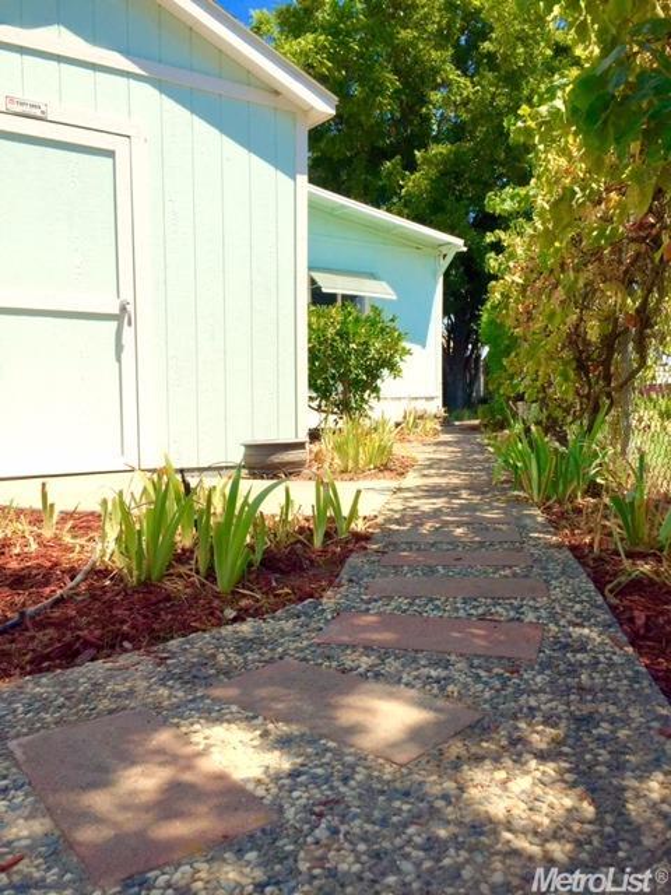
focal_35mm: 29
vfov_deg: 61.7
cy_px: 448
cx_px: 336
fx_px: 750
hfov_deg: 48.2
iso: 32
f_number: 2.2
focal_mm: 4.15
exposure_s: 1/2825
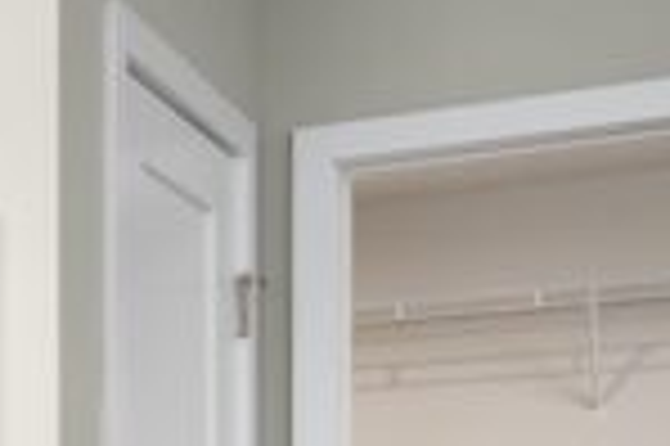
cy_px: 815
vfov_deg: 12.2
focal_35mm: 102
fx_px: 1896
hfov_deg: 16.4
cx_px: -580
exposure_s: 1/200
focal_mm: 19
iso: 320
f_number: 7.1
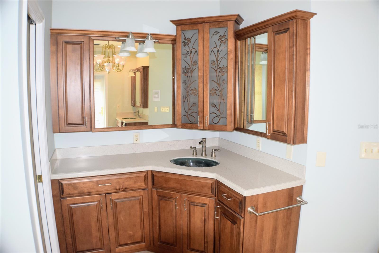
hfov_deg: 57.2
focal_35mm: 33
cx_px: 190
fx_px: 347
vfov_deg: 40.0
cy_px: 126
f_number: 4.5
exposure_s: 1/80
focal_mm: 22
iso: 800
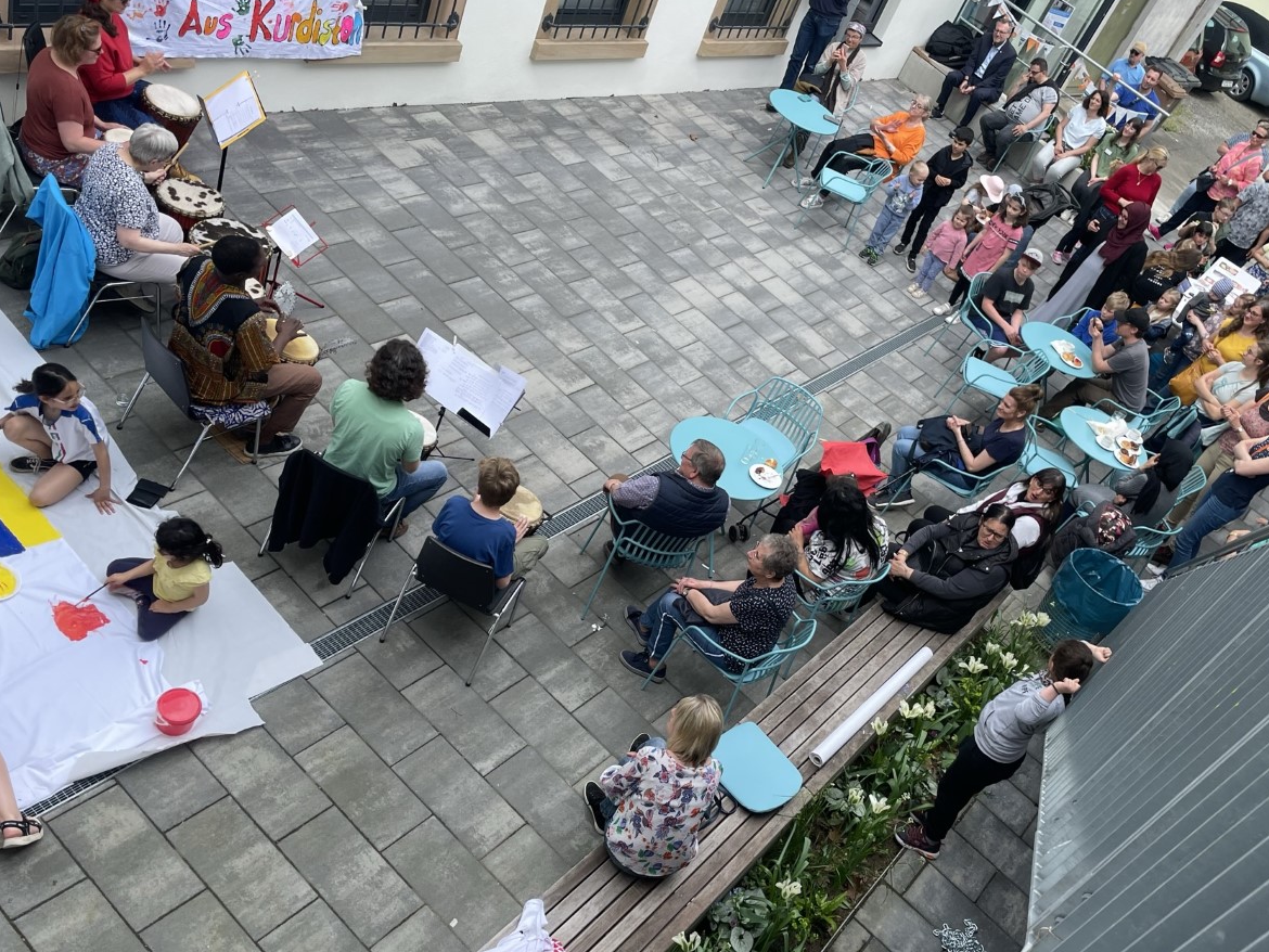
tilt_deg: -37.6
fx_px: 1173
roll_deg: -29.0
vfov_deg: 44.2
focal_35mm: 32
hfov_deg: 56.6
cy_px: 497
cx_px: 728
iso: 32
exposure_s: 1/997
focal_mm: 4.2
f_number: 1.6
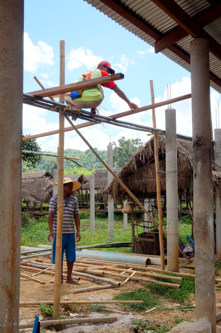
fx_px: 388
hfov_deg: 31.8
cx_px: 110
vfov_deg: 46.4
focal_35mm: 42
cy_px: 166
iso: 200
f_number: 16
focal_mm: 28
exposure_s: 1/125
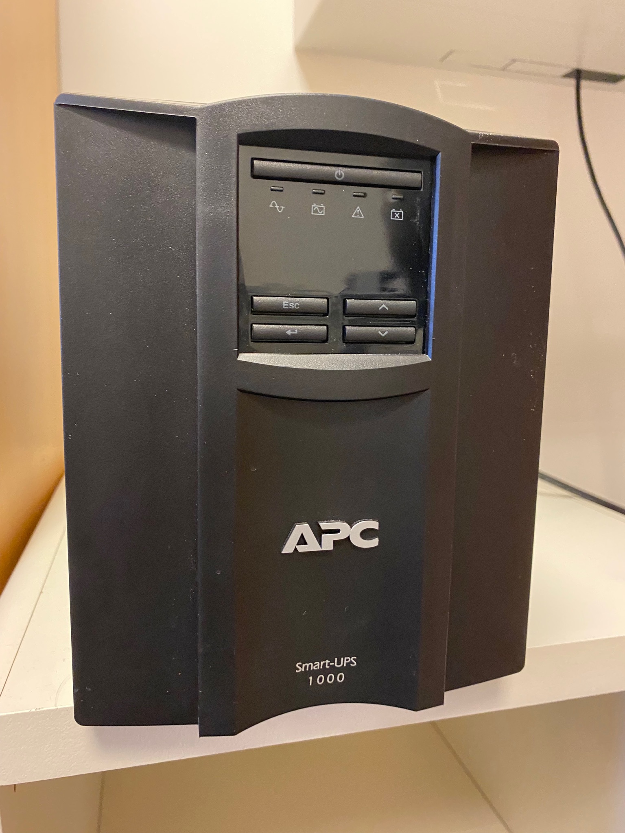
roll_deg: -0.5
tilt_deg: -7.9
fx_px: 626
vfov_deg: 67.3
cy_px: 416
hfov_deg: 53.1
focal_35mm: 26
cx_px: 312
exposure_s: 1/25
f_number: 1.8
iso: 500
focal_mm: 4.25
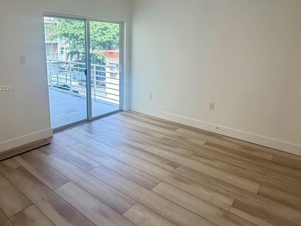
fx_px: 165
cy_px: 89
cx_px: 138
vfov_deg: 67.9
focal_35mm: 19
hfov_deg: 84.5
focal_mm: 2.22
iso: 80
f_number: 2.2
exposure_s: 1/120
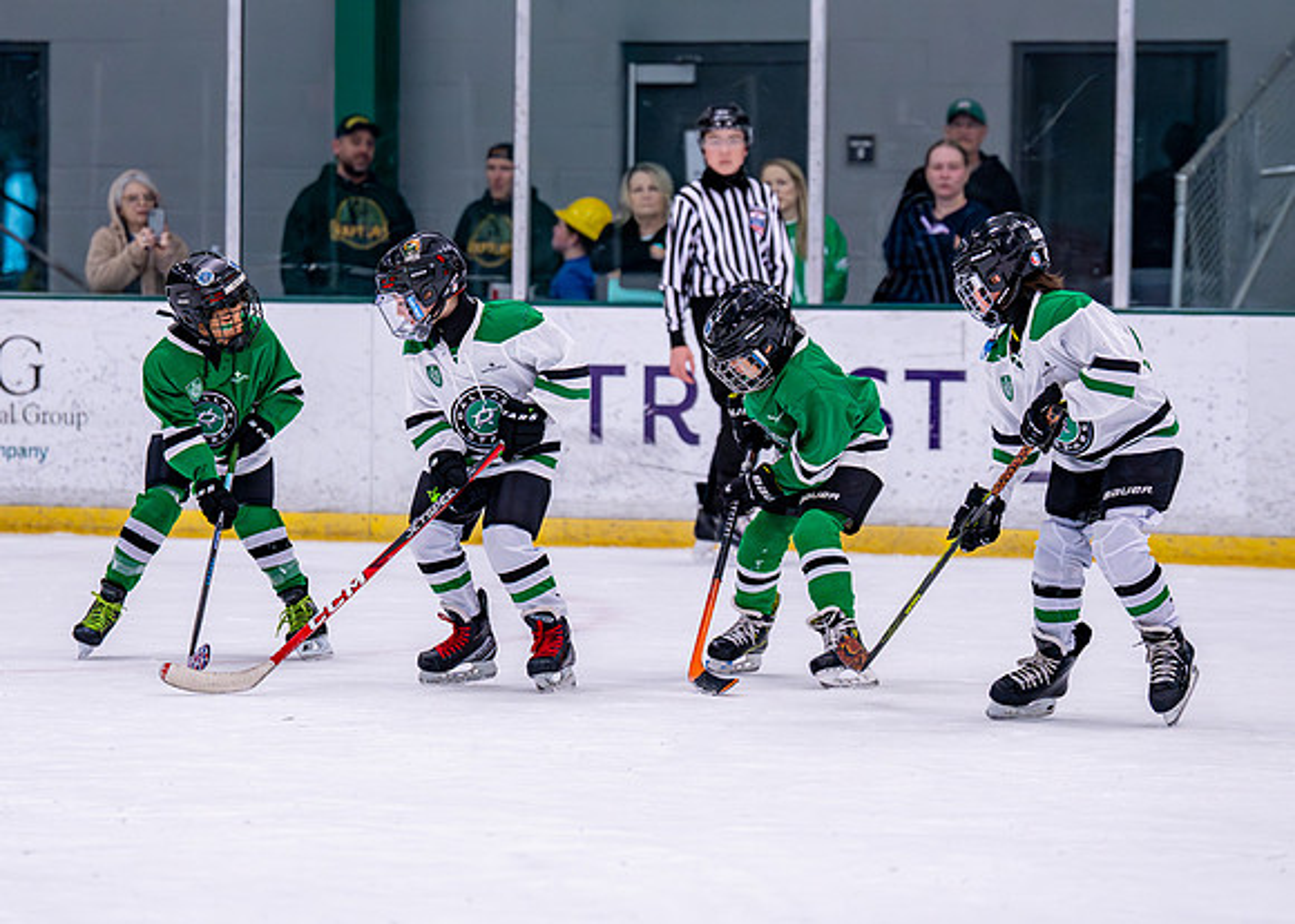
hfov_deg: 10.8
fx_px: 6862
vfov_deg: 7.7
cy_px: 391
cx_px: 616
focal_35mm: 187
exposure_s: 1/1250
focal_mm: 119
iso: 2500
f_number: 2.8
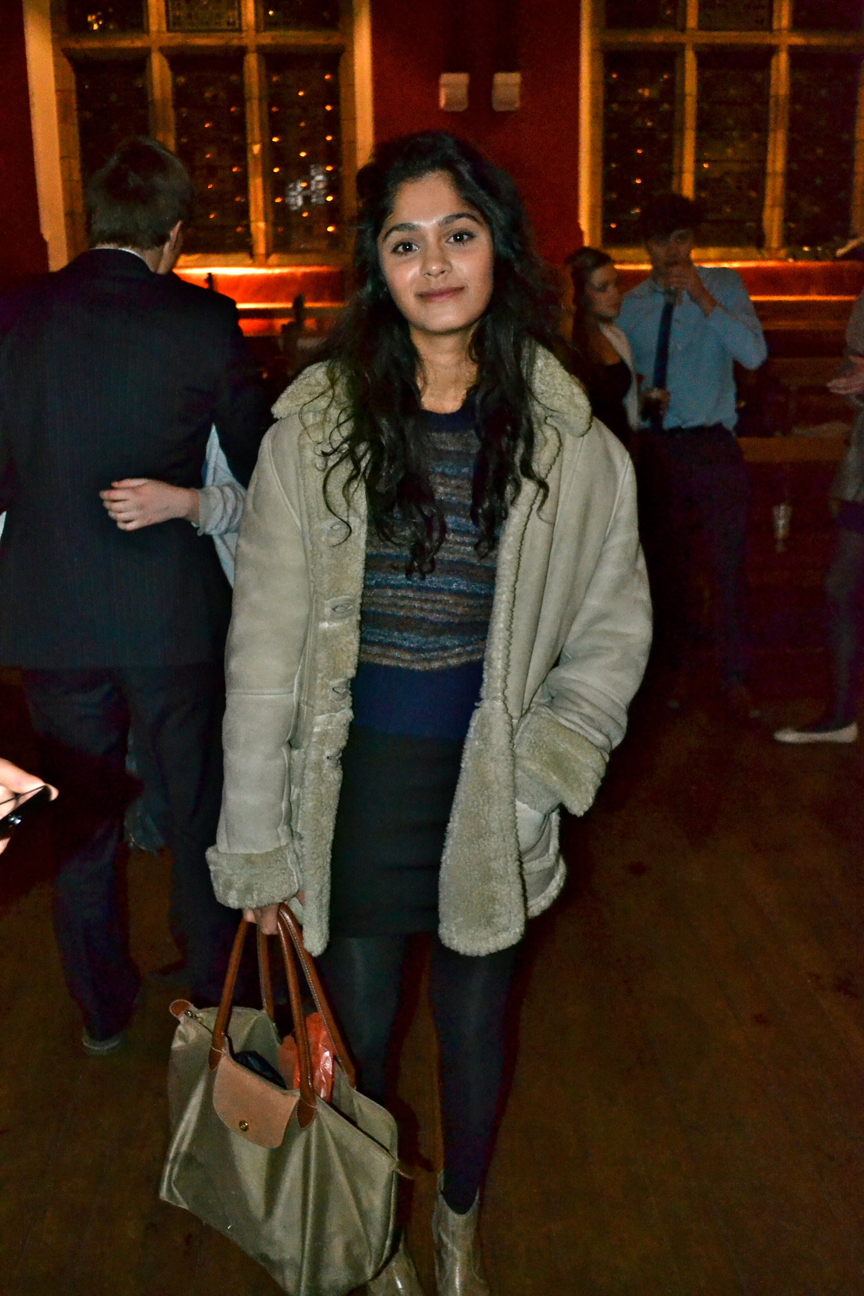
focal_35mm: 36
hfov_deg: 36.9
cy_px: 648
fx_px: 1296
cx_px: 432
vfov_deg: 53.1
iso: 3200
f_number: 4
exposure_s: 1/60
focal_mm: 24
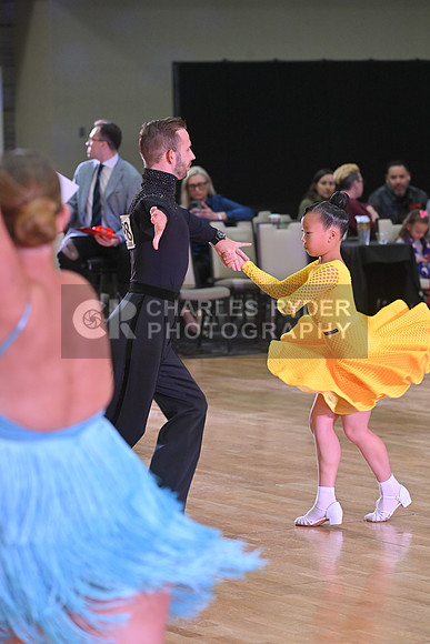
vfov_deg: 14.2
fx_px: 2596
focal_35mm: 145
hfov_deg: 9.5
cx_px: 215
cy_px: 322
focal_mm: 145
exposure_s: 1/320
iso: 3200
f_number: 5.6
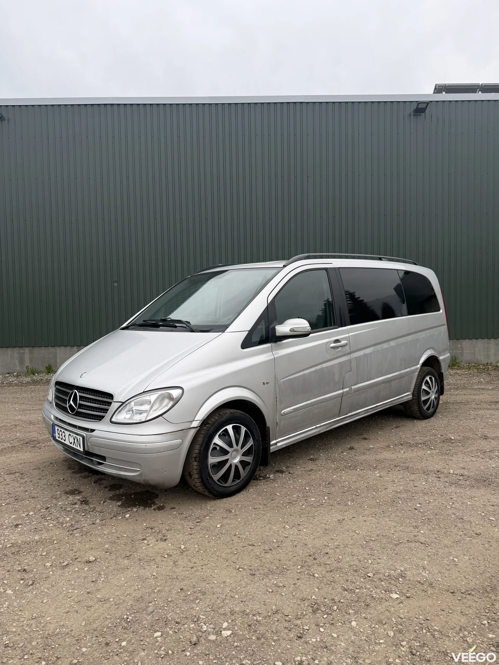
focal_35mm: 24
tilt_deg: -2.9
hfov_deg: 56.8
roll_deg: +0.9
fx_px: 461
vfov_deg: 71.6
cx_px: 250
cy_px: 332
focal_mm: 6.76
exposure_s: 1/898
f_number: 1.78
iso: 80
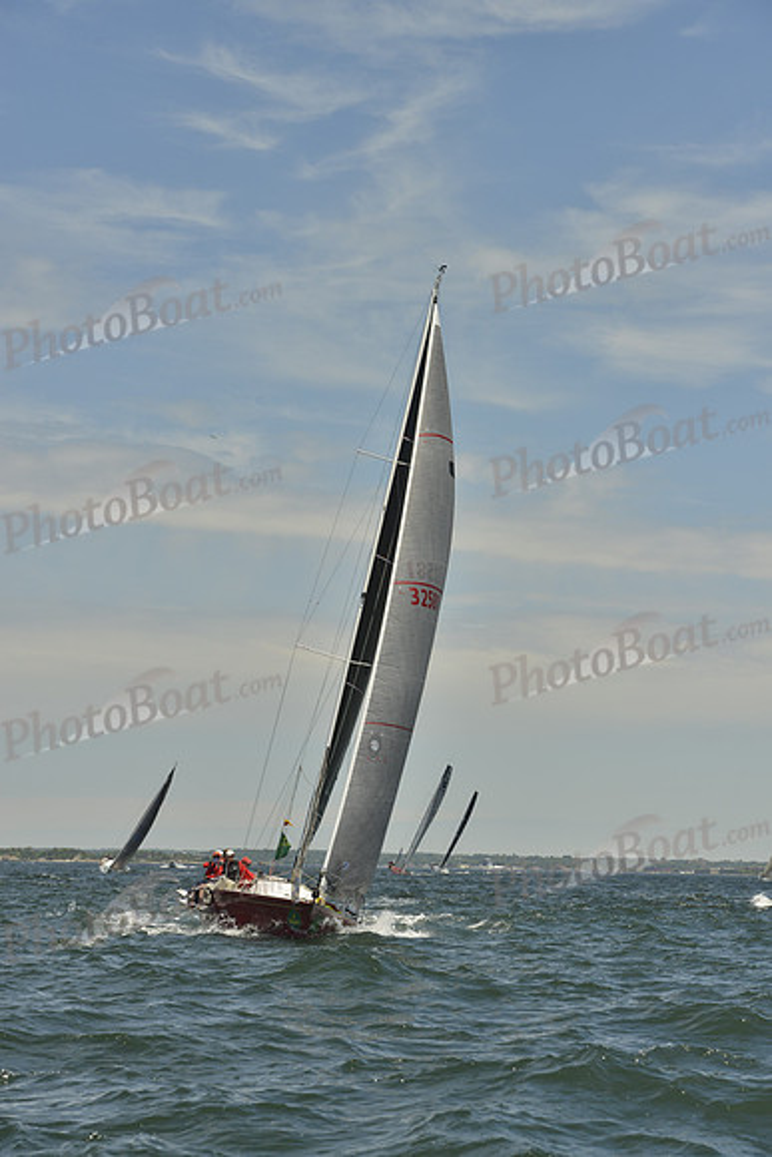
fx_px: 3214
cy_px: 578
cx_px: 386
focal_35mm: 100
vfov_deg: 20.4
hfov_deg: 13.7
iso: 280
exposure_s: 1/1600
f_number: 9
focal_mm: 100
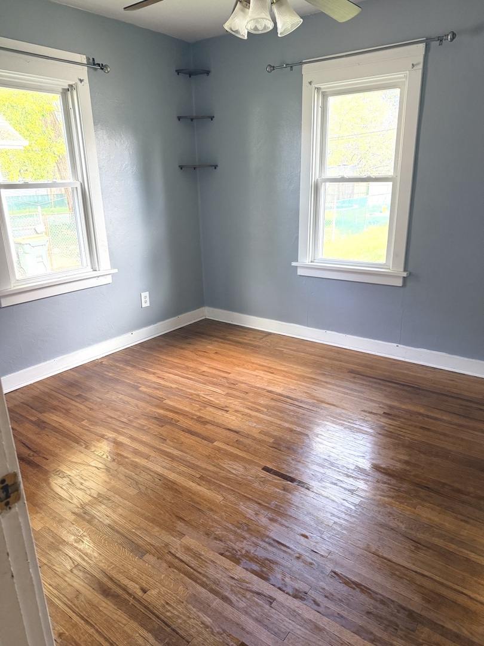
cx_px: 242
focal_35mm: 24
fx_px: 447
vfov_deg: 71.6
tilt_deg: -17.8
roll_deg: +0.6
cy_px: 323
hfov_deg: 56.8
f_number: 1.78
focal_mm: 6.76
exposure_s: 1/60
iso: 200
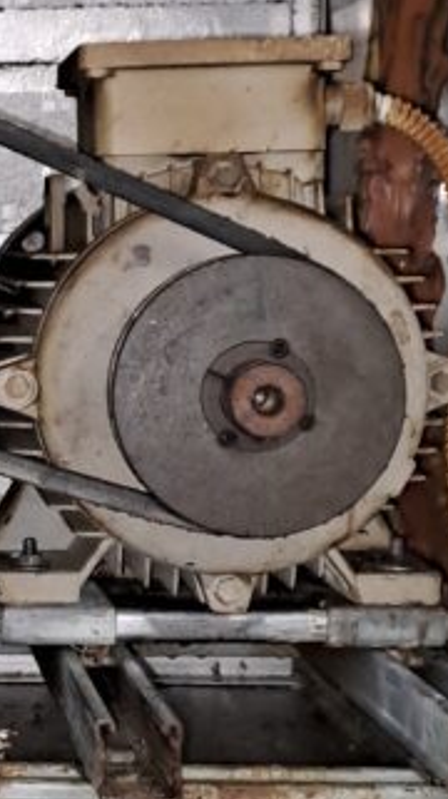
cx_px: -251
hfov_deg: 13.0
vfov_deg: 24.5
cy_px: 339
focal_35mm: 87
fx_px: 1842
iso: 400
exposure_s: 1/25
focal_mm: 4.65
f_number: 1.8
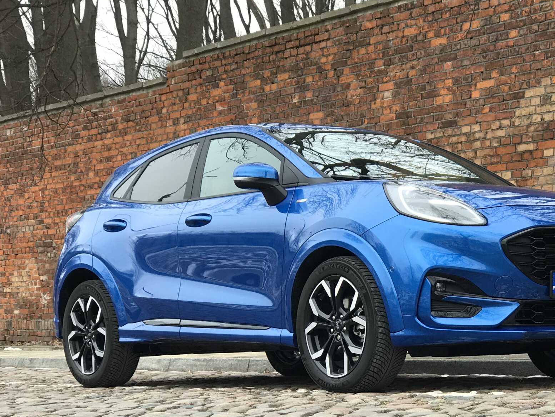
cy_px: 339
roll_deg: +1.1
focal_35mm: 94
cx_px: 406
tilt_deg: -0.5
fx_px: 1507
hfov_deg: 20.7
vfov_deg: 15.6
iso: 20
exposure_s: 1/100
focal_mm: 6.6
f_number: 2.8
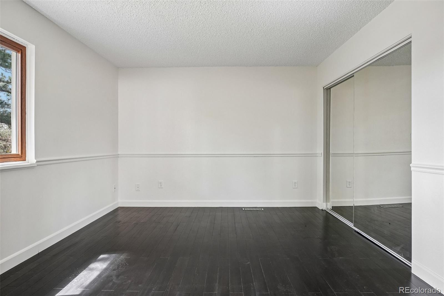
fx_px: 203
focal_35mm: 16
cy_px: 148
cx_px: 222
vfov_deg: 72.0
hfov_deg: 95.0
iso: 500
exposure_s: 1/6
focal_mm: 11
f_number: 8
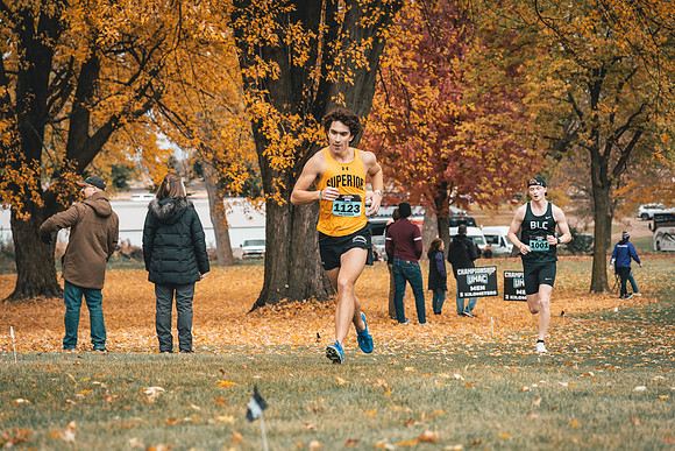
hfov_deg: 17.5
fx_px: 2194
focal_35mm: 117
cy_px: 226
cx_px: 338
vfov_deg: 11.7
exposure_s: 1/800
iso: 400
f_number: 6.3
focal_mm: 117
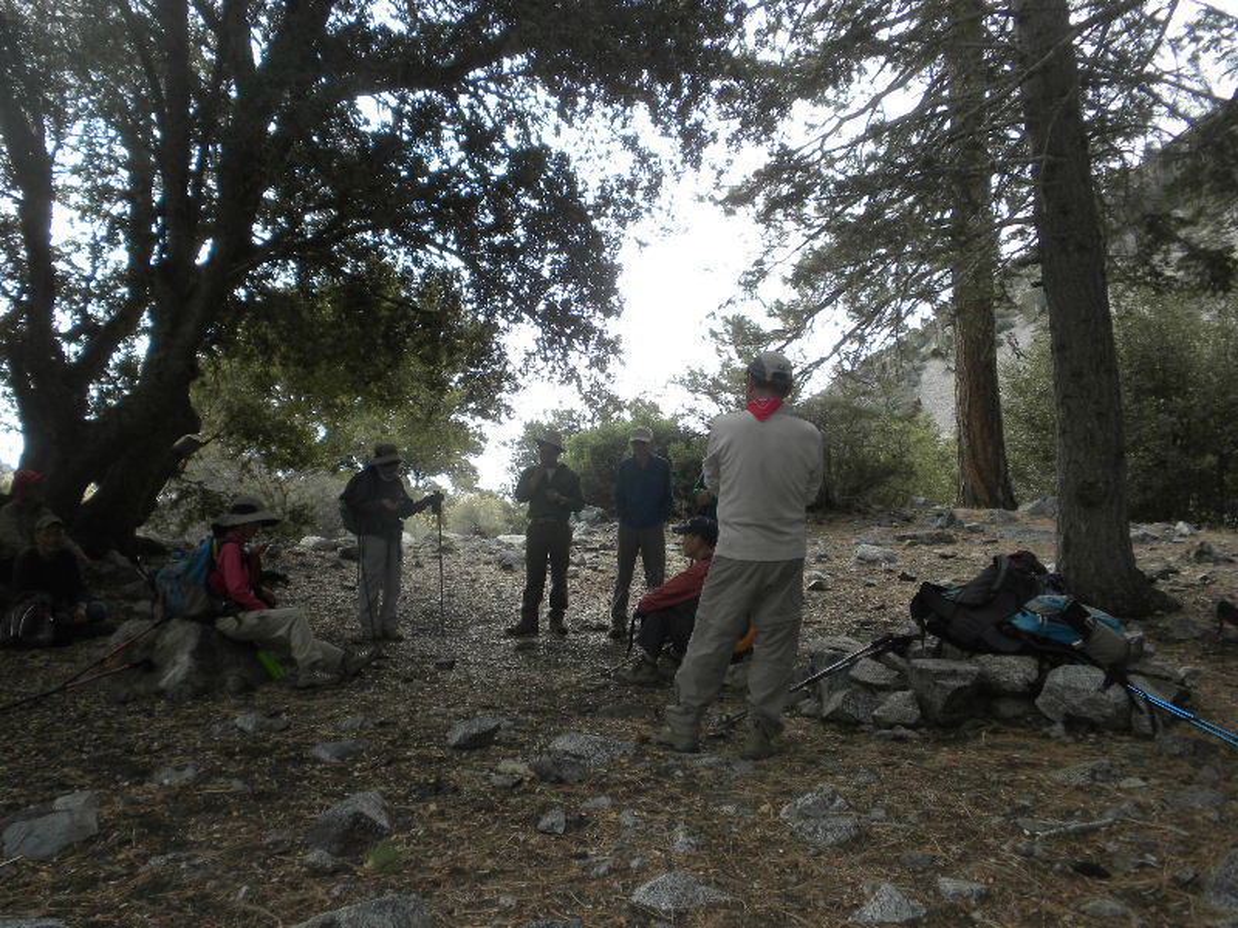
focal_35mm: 37
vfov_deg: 38.7
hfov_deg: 50.1
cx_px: 619
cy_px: 464
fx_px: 1323
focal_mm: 6.6
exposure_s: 1/214
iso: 90
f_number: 3.5
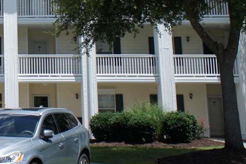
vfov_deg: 16.1
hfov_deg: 22.4
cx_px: -57
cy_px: -10
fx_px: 567
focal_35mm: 83
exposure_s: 1/1250
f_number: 5
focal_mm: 16
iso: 200
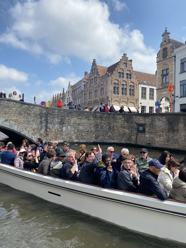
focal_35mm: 26
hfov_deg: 53.1
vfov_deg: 67.3
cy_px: 124
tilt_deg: +1.1
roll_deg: -1.7
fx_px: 186
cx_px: 93
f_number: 1.8
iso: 32
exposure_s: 1/2268
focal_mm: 4.25
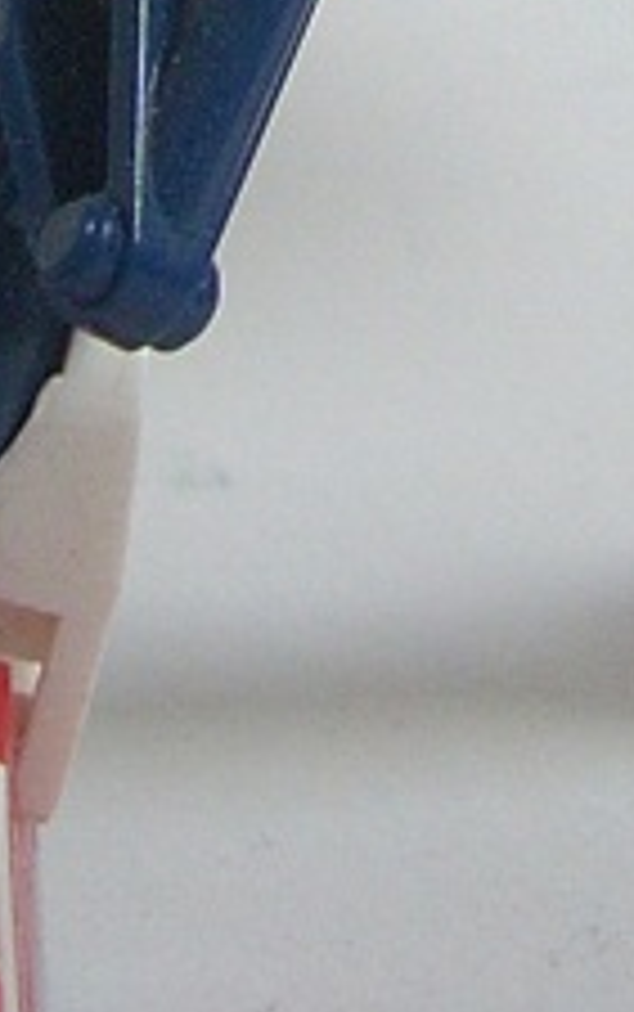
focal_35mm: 223
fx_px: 6153
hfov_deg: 5.9
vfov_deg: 8.9
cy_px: -1003
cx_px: 728
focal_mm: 6.2
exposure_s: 1/30
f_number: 2.8
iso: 77
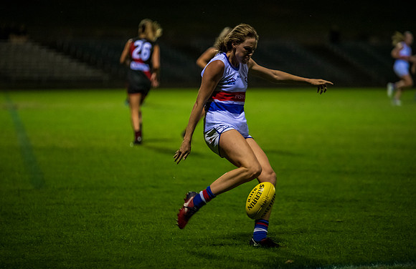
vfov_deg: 6.2
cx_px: 192
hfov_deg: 9.6
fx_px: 2486
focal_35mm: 217
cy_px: 130
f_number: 2.8
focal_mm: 200
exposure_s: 1/800
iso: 3200
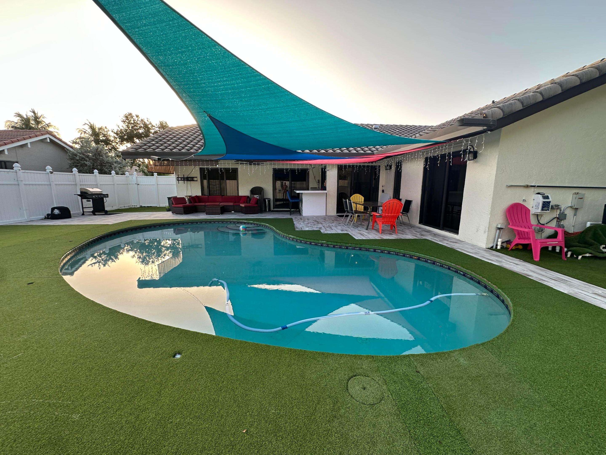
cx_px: 303
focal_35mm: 14
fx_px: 245
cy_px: 228
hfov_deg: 102.1
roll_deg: +0.6
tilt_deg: -11.9
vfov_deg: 85.7
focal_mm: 2.22
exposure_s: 1/156
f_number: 2.2
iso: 40
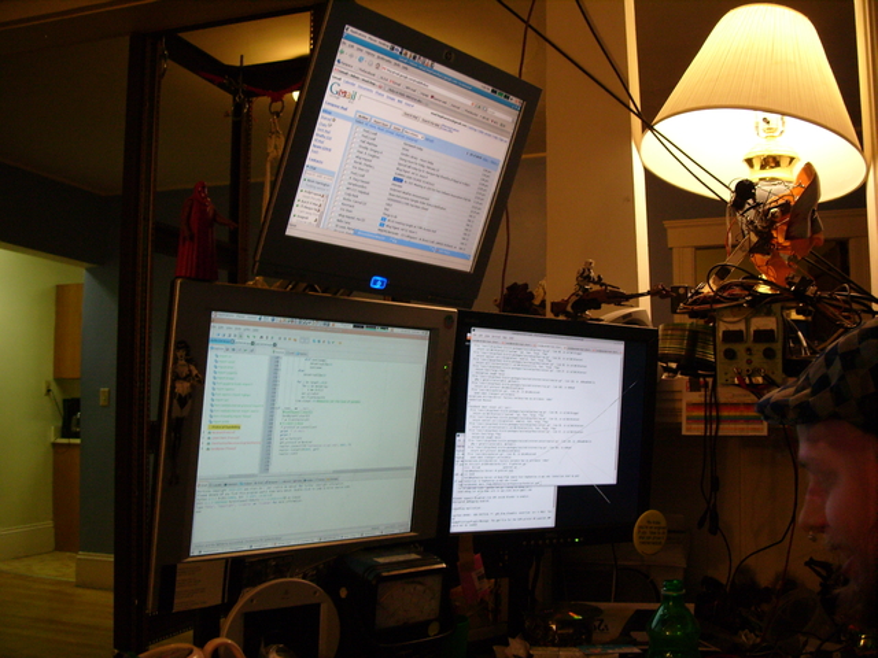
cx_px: 439
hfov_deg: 52.6
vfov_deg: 40.7
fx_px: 888
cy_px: 329
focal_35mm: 35
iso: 200
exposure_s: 1/45
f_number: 2.8
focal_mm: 7.8
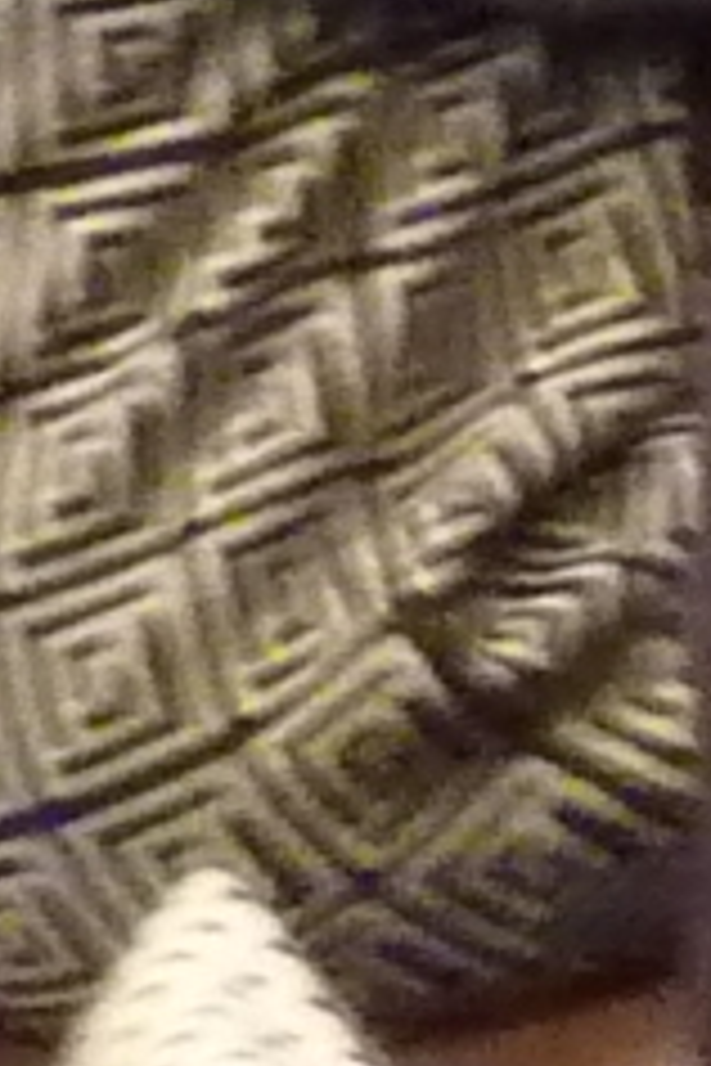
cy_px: -171
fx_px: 8265
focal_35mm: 279
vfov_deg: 7.3
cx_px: 3632
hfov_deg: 4.3
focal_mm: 4.1
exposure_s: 1/15
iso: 800
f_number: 3.3
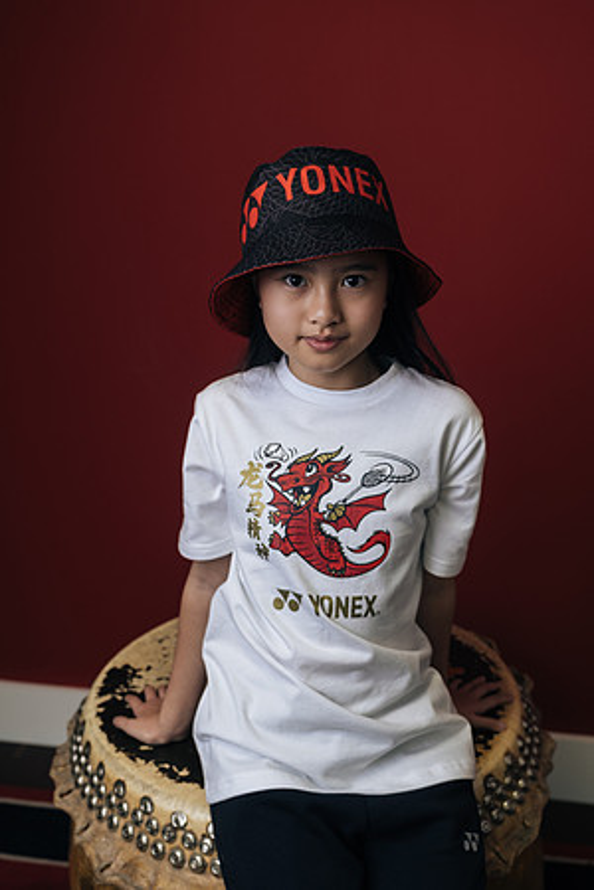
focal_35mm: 41
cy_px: 445
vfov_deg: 47.4
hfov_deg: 32.6
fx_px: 1015
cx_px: 297
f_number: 3.2
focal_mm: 27.4
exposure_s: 1/125
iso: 400
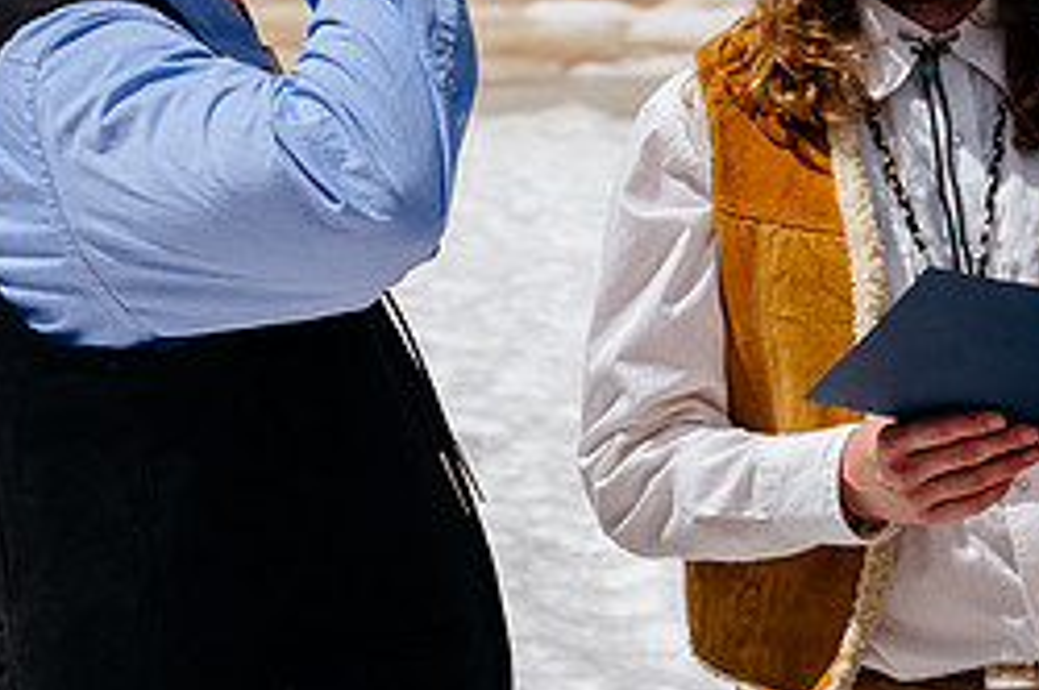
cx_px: 566
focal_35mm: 223
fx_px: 6428
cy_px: -89
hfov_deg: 9.2
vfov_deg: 6.1
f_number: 8
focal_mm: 75
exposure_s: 1/640
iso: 200
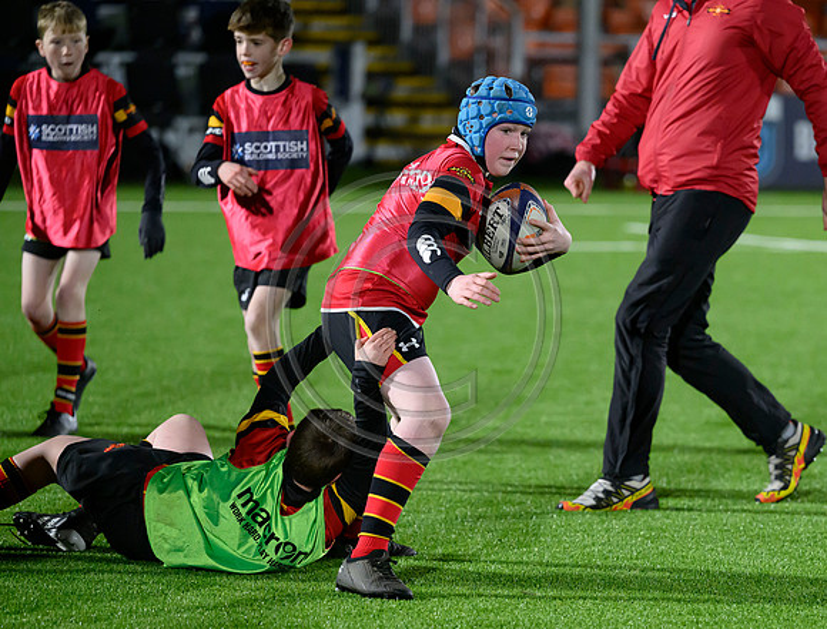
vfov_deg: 6.8
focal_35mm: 220
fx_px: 5275
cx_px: 594
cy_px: 395
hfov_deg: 9.0
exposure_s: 1/1600
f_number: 3.2
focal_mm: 160
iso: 6400
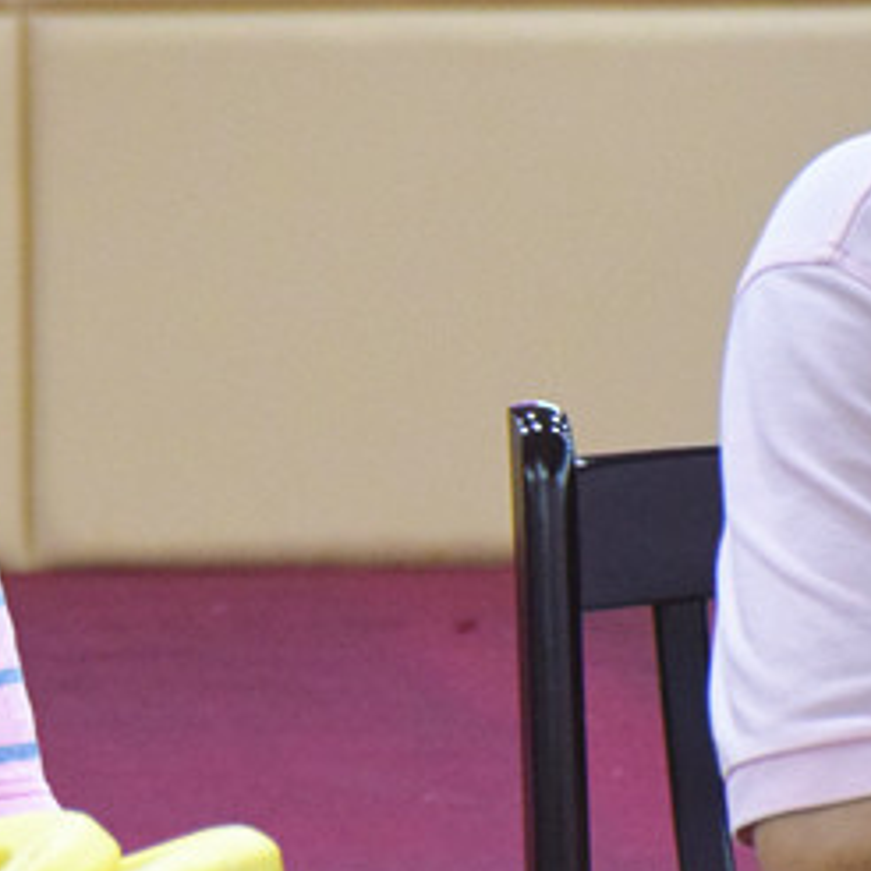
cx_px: -510
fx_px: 7800
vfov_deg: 6.4
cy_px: 161
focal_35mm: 274
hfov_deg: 6.3
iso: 2200
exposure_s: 1/60
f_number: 5
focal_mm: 66
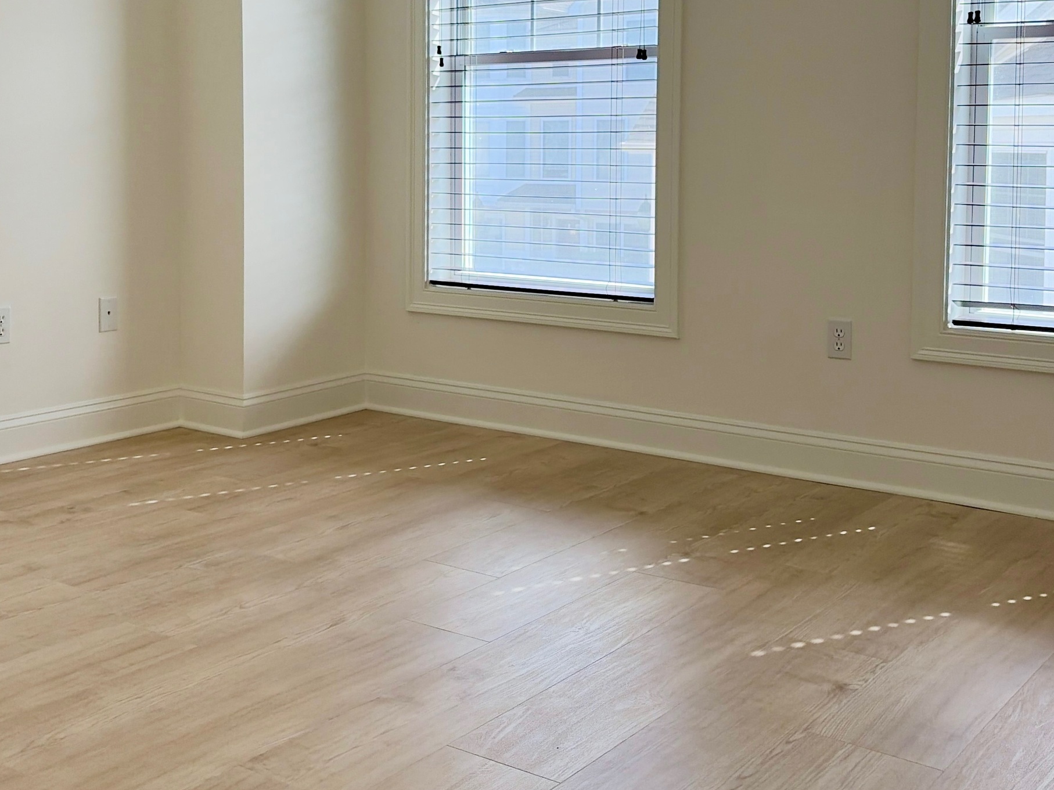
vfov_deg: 32.4
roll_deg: +0.0
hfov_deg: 42.9
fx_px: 1340
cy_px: 220
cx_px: 469
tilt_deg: -3.1
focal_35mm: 44
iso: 64
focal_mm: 5.96
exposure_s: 1/392
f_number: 1.6
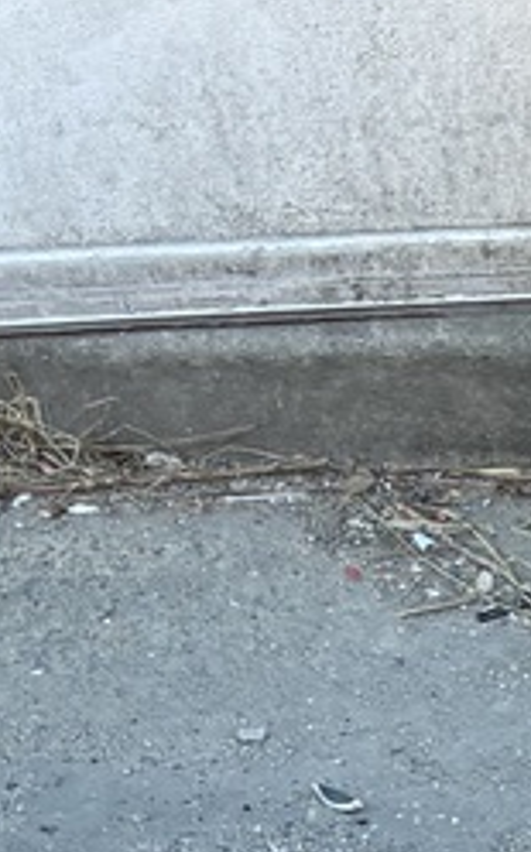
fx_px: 3088
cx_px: 949
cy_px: 804
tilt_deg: -45.1
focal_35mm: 133
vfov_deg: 15.5
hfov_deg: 9.4
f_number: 1.6
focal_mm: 5.96
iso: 64
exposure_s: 1/121
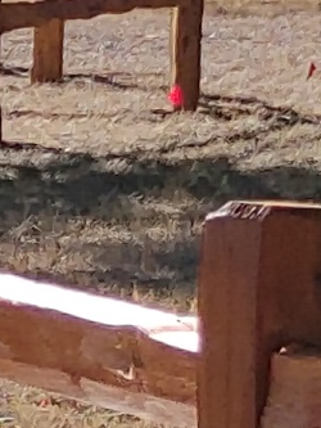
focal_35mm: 555
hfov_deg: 2.7
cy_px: 749
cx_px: -187
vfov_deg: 3.5
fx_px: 6858
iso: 50
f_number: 1.8
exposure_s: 1/775
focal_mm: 5.58
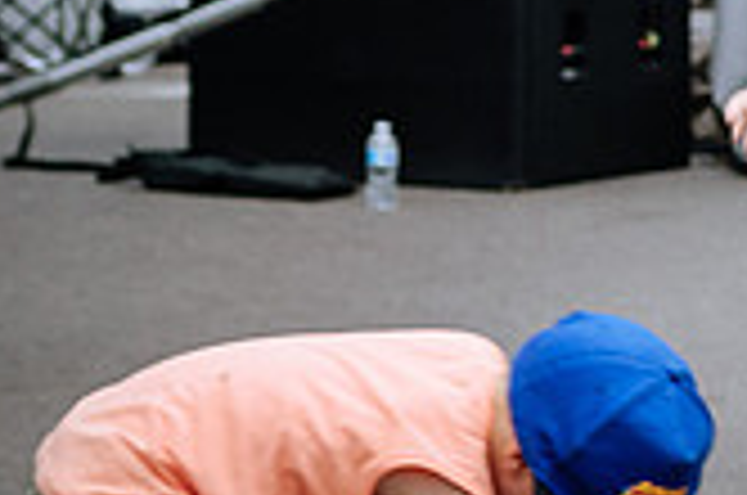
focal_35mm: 179
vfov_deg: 7.6
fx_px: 3707
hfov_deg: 11.0
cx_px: 1179
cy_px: 98
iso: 100
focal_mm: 30
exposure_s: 1/160
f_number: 4
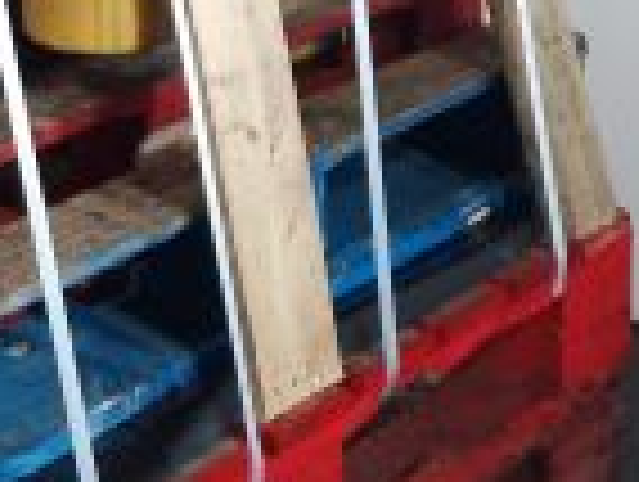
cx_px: -144
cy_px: -437
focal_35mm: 97
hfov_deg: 19.0
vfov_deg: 13.4
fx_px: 1794
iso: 64
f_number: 1.8
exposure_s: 1/50
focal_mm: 6.4
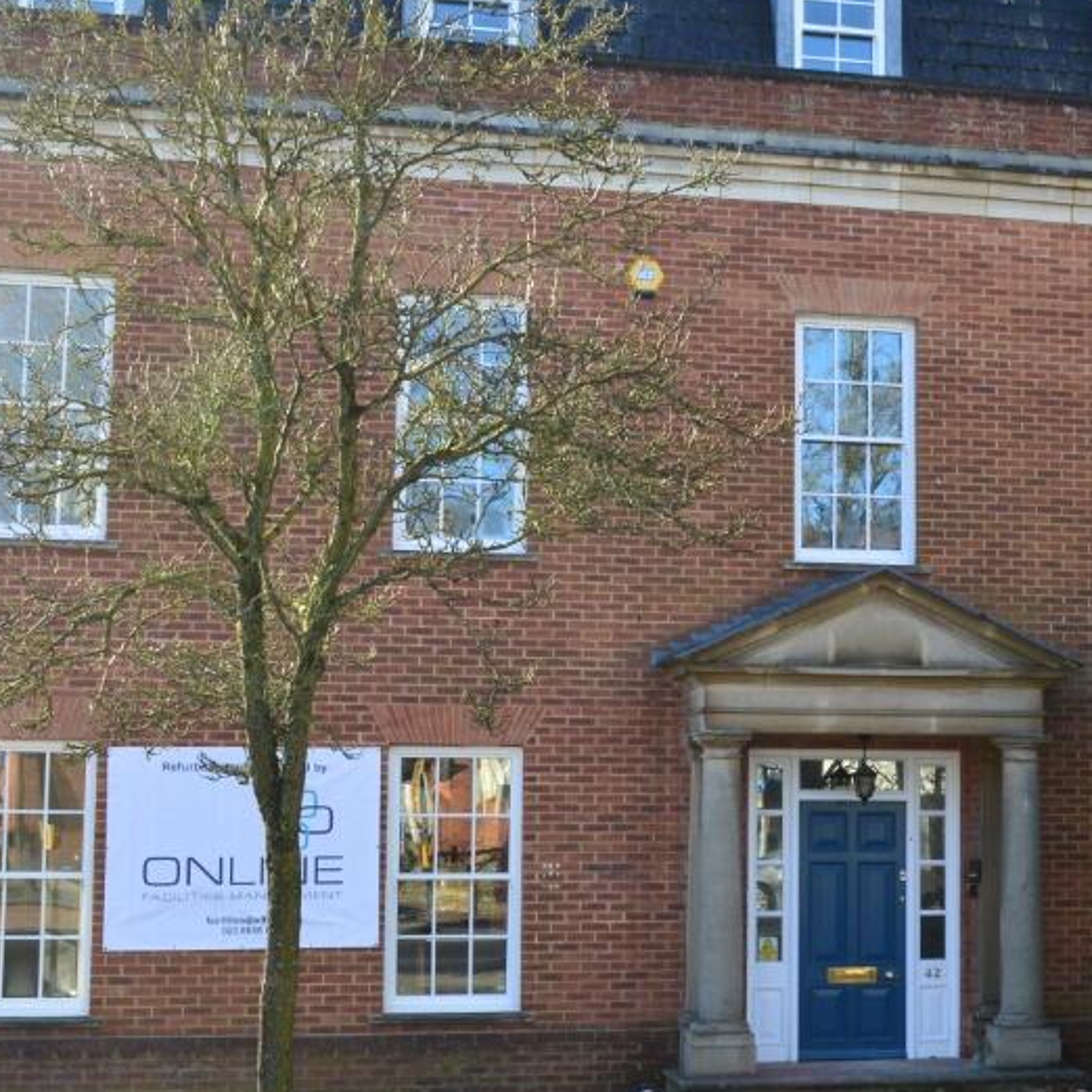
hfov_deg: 30.5
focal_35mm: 55
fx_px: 1963
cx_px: 845
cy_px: 616
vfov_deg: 31.1
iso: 400
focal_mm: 22
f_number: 9
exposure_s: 1/160
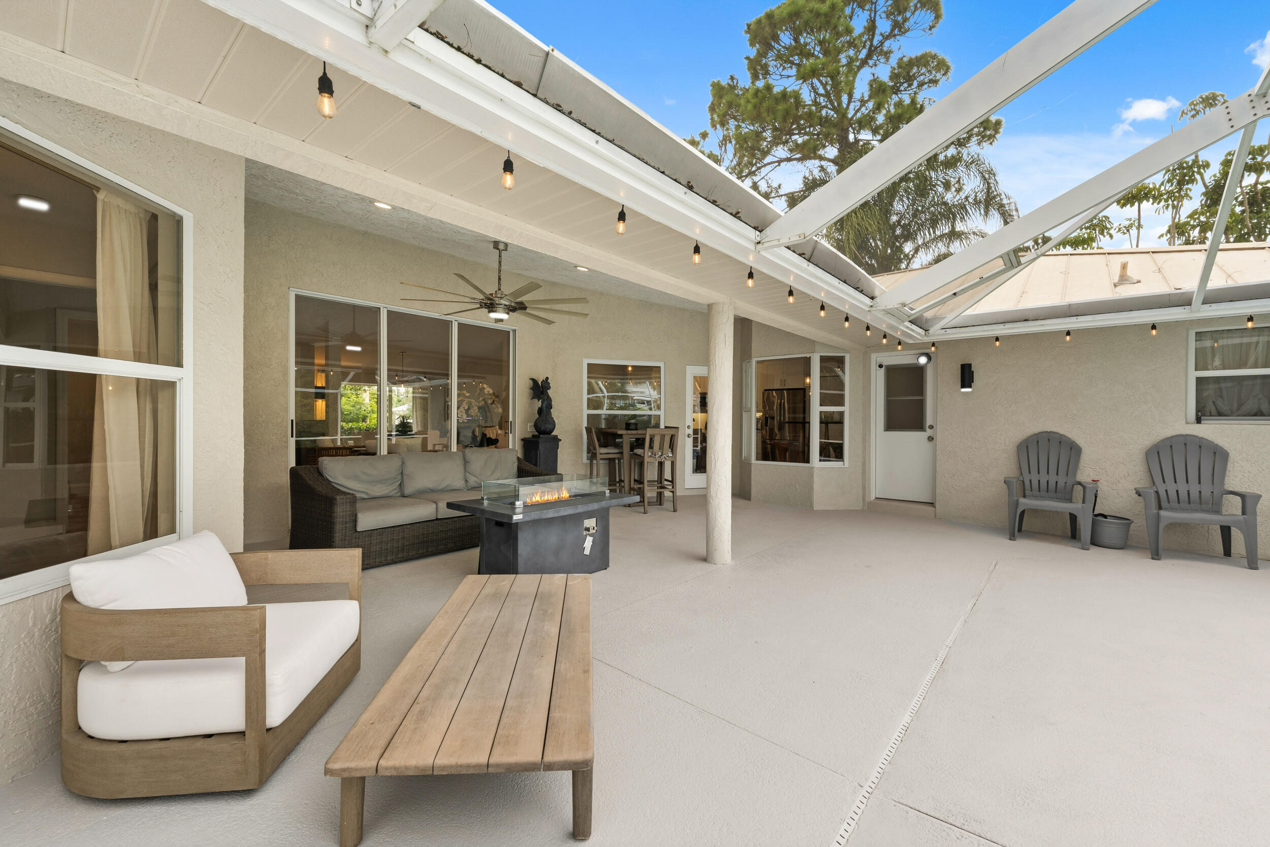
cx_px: 635
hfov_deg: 104.3
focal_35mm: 14
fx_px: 494
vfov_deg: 81.2
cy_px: 424
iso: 250
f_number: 9
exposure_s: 1/20
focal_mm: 14
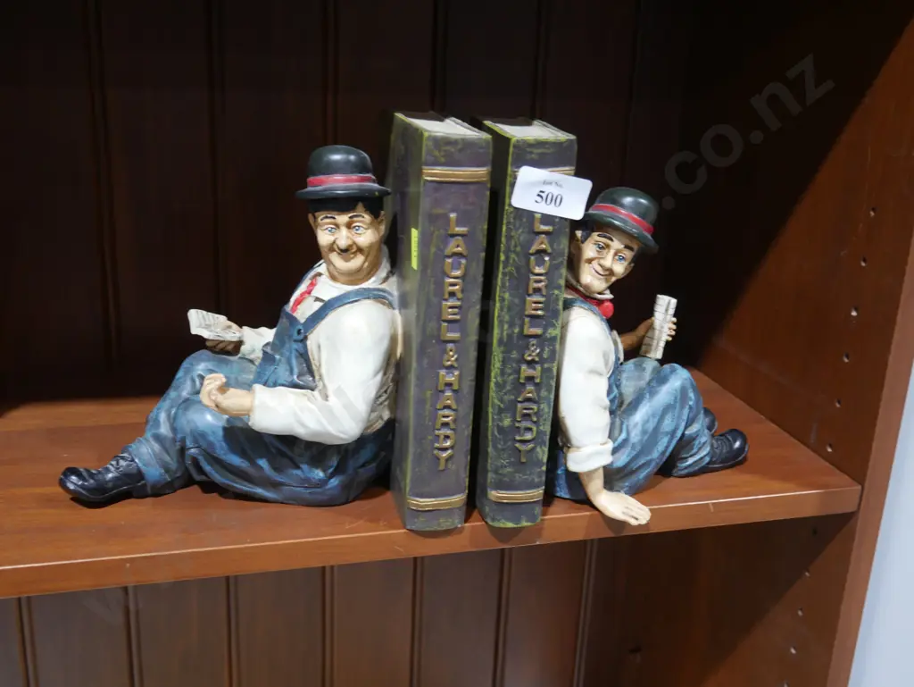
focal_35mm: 36
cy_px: 344
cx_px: 457
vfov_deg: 39.7
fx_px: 951
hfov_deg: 51.3
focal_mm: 18
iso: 1000
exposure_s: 1/60
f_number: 4
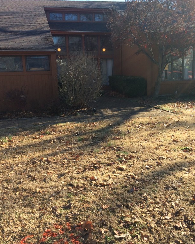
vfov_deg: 47.9
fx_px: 274
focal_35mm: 38
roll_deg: -0.1
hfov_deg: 39.1
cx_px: 101
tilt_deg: -6.7
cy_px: 122
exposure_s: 1/695
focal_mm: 4.15
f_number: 2.2
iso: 32
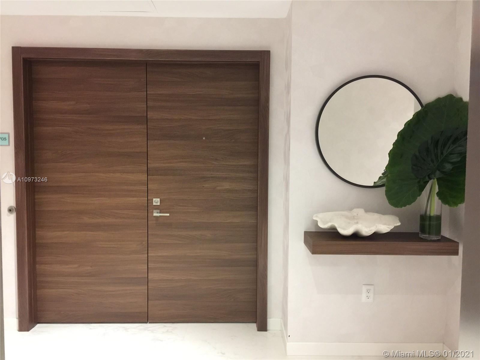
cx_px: 240
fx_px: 402
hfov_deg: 61.7
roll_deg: -1.5
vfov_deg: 48.2
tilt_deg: -3.8
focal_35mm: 29
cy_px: 180
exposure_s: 1/4
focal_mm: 4.15
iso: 100
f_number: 2.2
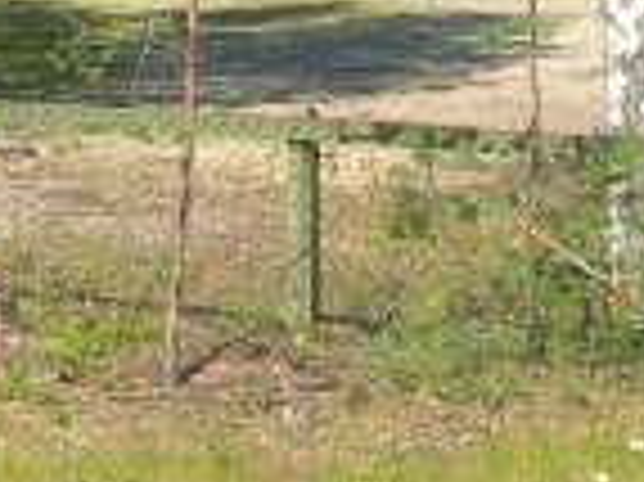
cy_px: -232
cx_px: -180
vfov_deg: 10.9
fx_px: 2435
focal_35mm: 131
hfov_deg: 14.5
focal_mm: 7.8
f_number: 4.8
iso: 50
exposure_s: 1/278
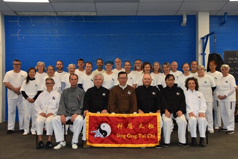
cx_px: 119
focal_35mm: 40
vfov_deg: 33.0
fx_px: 268
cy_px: 80
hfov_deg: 47.9
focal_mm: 27
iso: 400
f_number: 4
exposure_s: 1/60
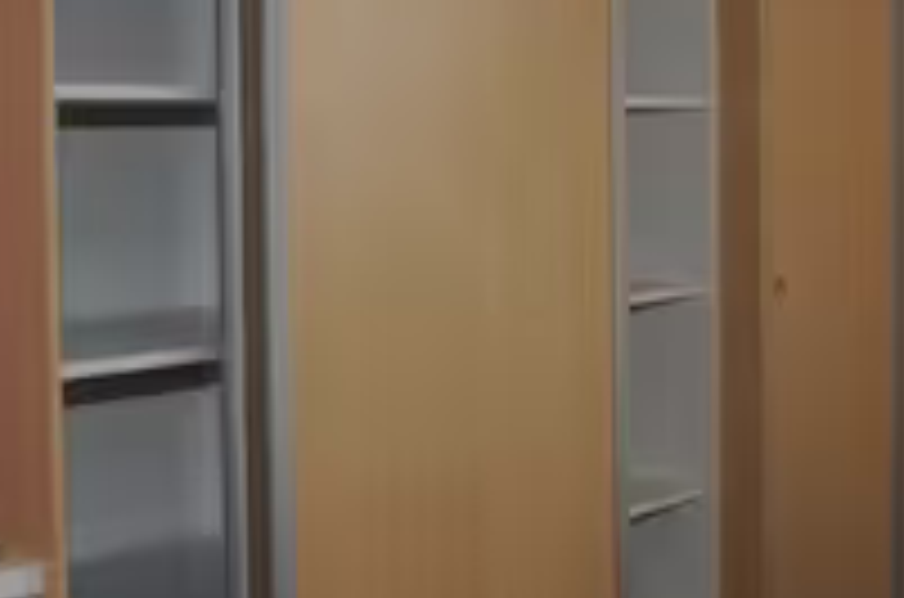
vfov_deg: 16.7
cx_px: 544
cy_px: 198
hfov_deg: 25.1
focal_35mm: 81
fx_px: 2029
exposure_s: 1/100
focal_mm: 18
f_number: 5
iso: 200
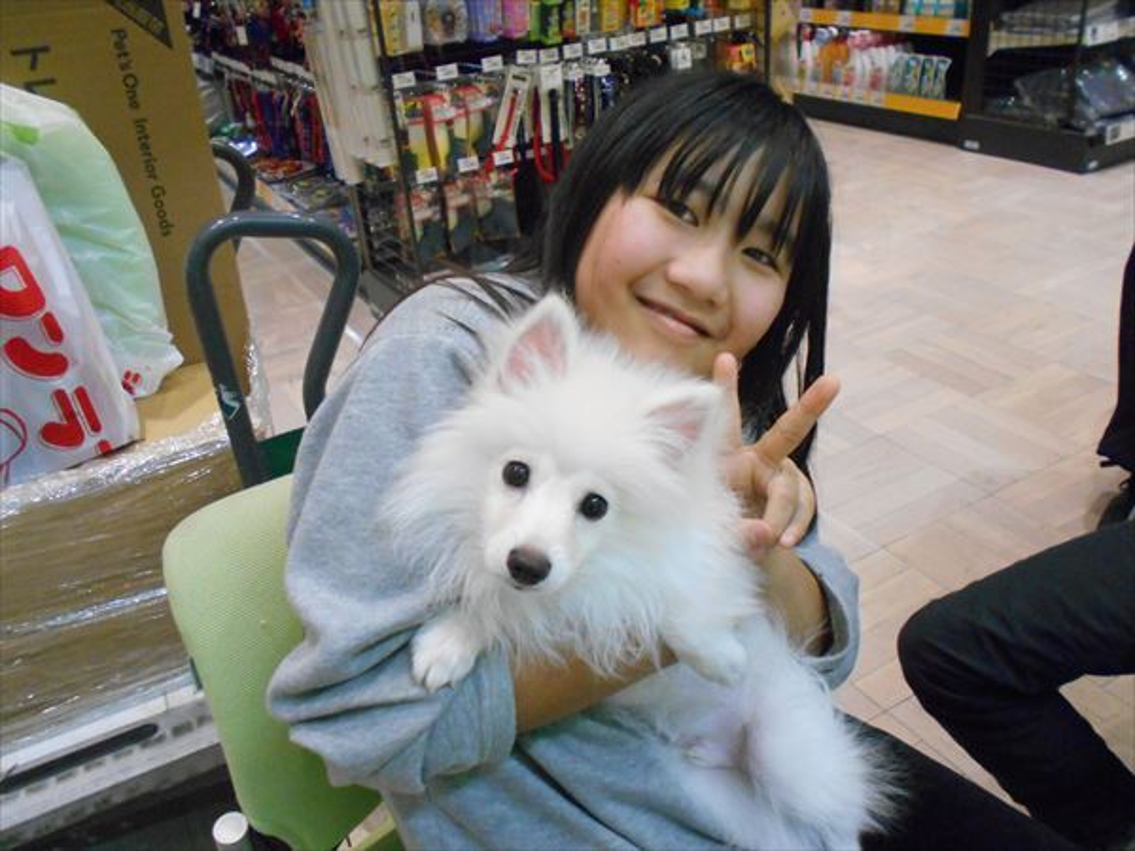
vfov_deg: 46.8
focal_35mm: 30
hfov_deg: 60.0
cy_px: 426
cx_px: 568
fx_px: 984
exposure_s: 1/160
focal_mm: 5.1
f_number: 3.4
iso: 800
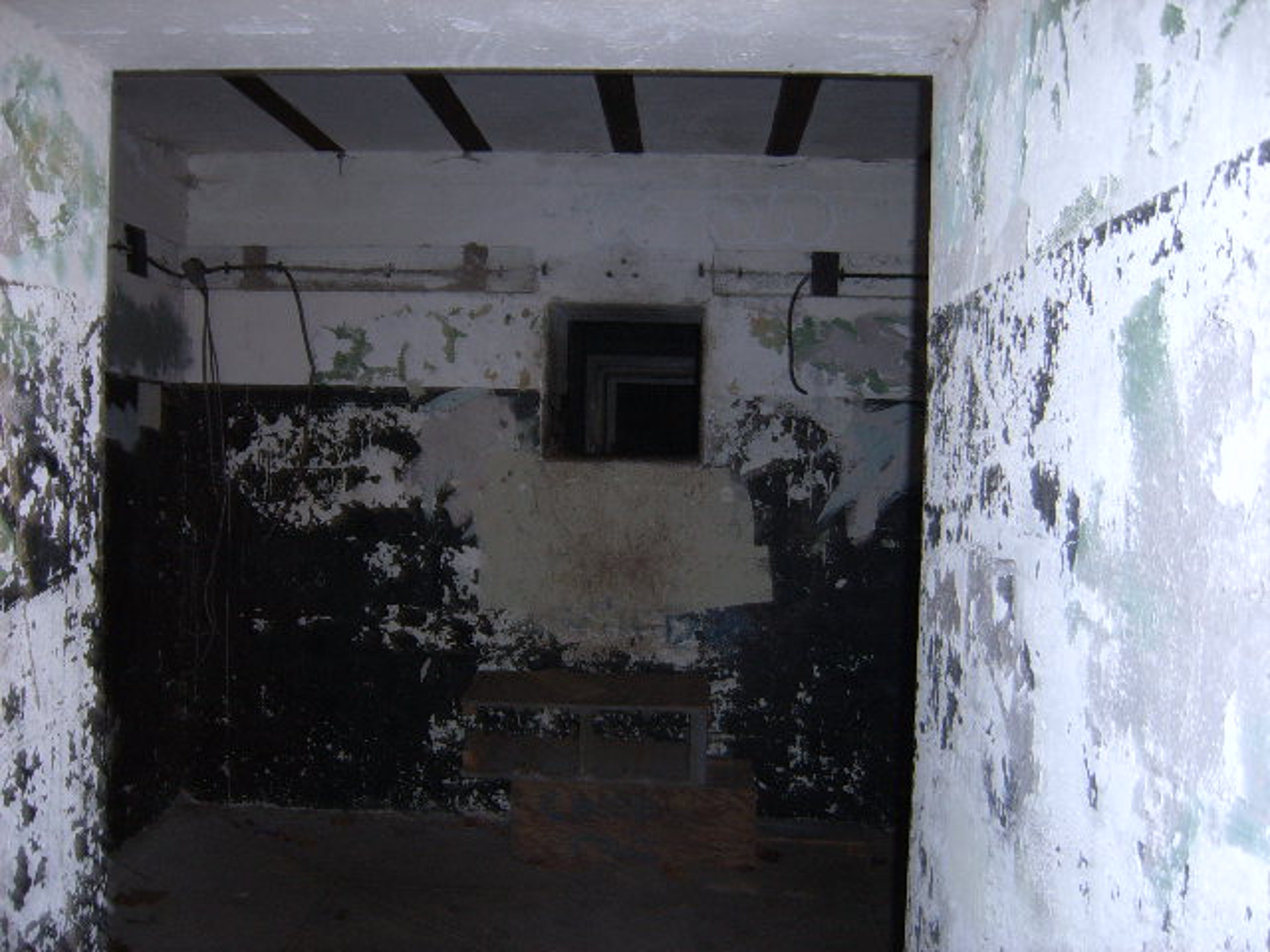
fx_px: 1284
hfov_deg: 52.6
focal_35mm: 35
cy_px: 476
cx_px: 635
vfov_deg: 40.7
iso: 69
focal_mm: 5.8
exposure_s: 1/30
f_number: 2.8
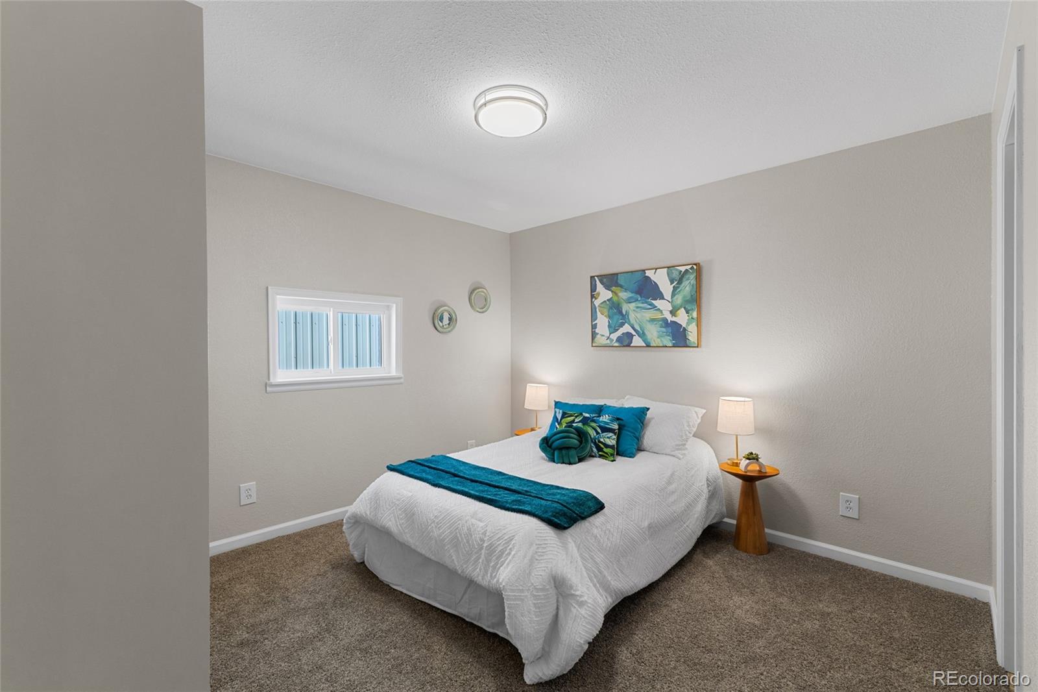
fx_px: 432
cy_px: 346
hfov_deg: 100.4
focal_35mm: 15
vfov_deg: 77.3
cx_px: 519
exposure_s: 1/3
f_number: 8
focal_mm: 10
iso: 250
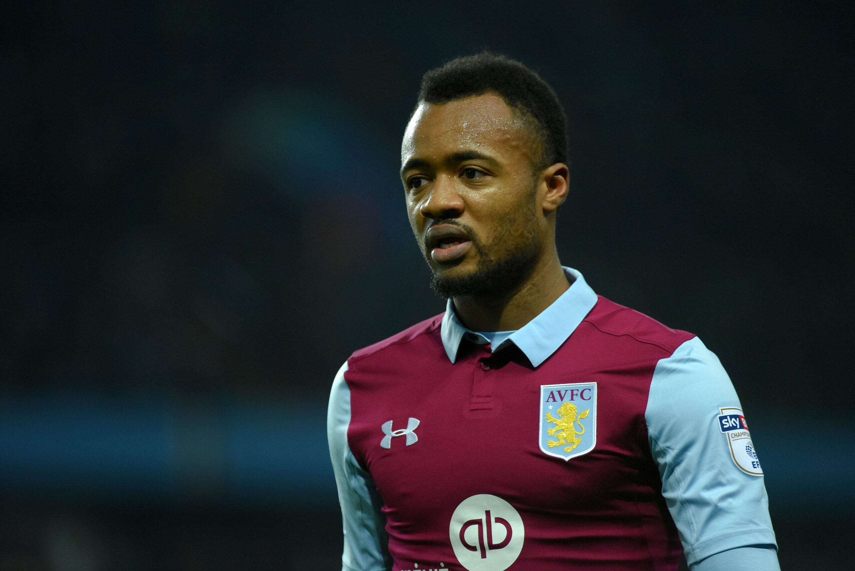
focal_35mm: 400
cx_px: 428
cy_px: 286
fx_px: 9503
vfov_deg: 3.4
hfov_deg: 5.2
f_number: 4
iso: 4000
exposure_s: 1/1600
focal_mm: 400
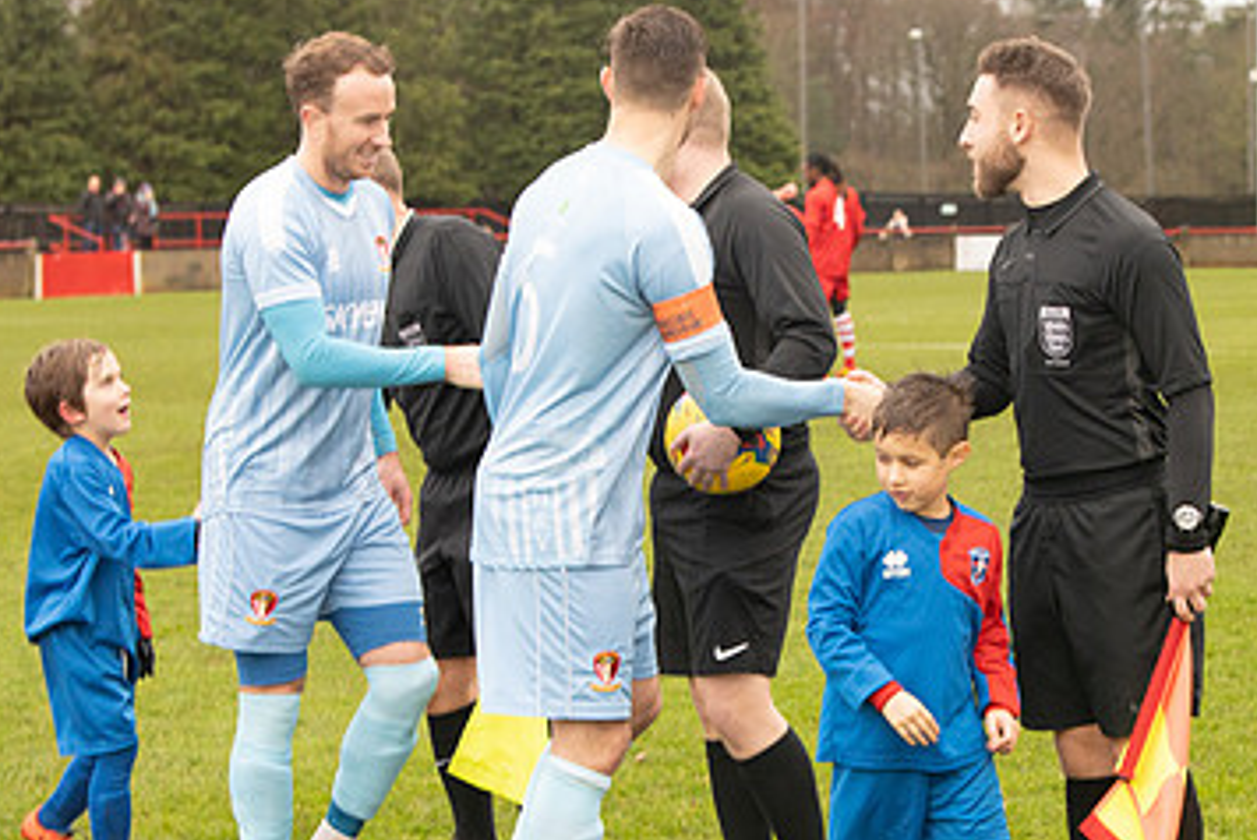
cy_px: 570
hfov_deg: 17.9
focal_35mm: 114
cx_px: 802
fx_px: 3984
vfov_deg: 12.0
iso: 2000
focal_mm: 70
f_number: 5
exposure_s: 1/250
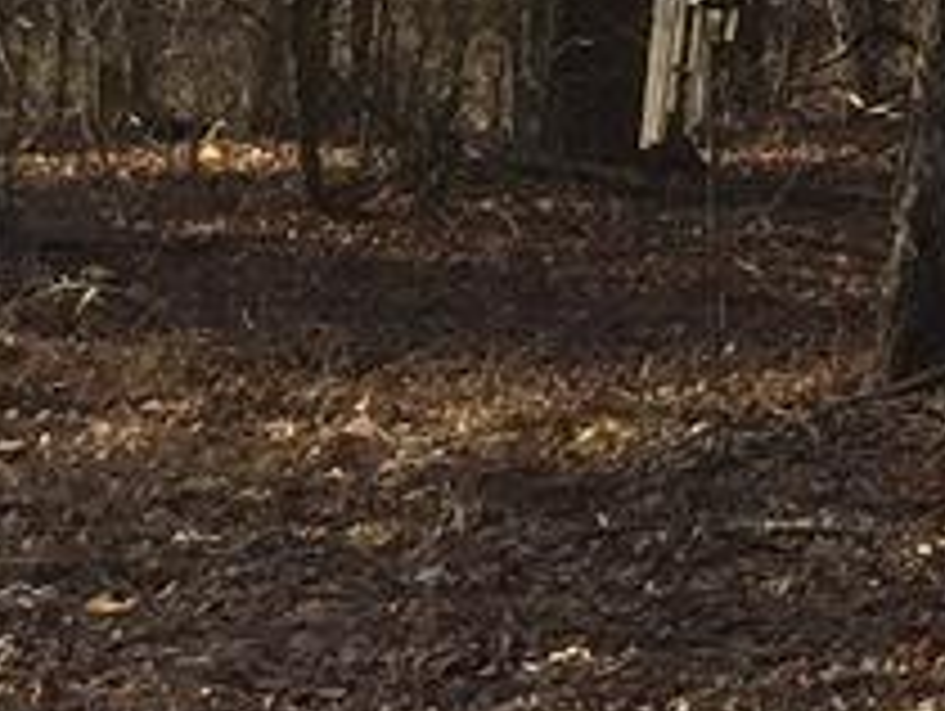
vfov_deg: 6.4
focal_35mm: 225
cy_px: -878
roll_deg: -2.5
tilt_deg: +1.0
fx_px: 6149
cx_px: 2898
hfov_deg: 7.6
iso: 32
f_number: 2.2
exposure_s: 1/557
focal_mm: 4.15
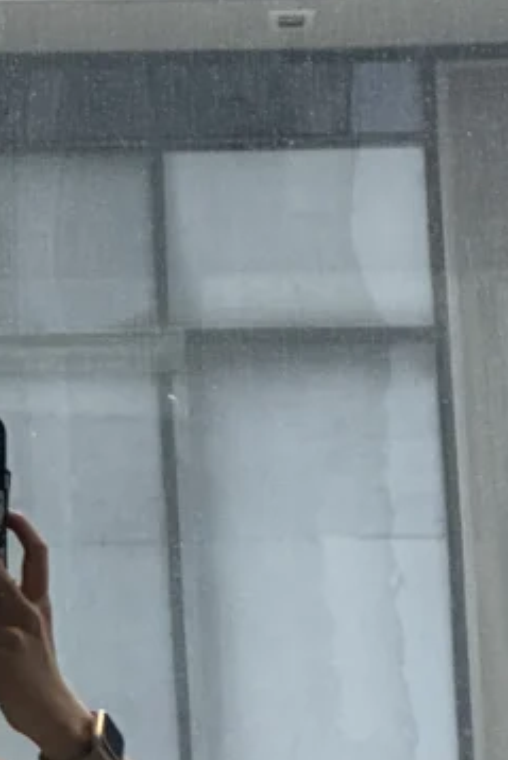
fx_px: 10615
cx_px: 236
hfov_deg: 2.7
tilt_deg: -2.8
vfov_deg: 4.1
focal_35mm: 502
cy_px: 752
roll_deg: +1.8
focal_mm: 15.66
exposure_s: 1/101
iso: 160
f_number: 2.8
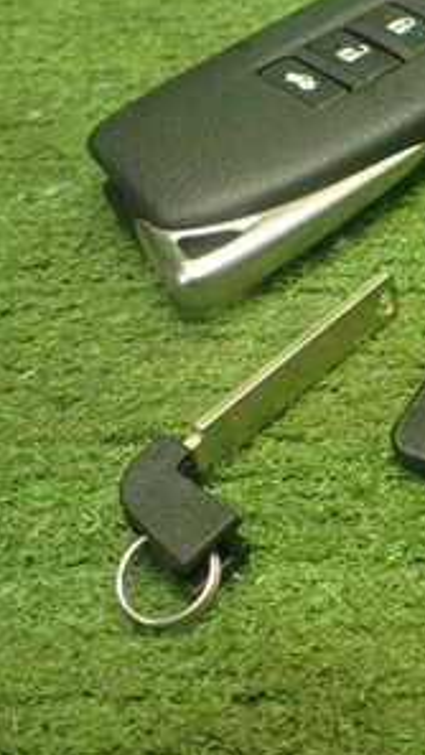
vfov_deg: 31.9
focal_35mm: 66
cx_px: 700
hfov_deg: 16.1
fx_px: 1323
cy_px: 343
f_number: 2.3
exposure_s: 1/125
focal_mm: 5.4
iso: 800
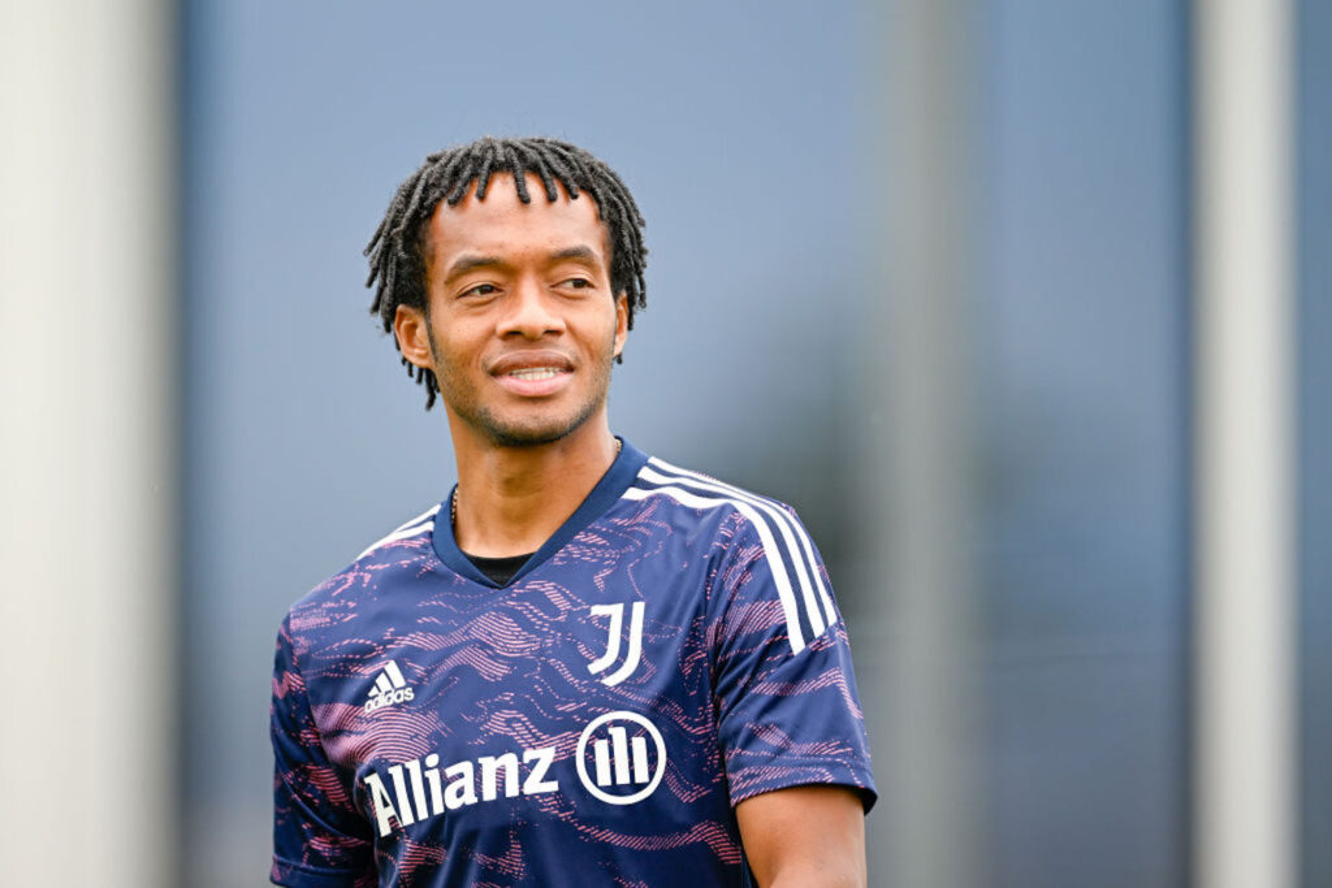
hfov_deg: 5.2
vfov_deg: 3.4
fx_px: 14801
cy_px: 444
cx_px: 666
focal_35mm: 400
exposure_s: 1/1250
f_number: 2.8
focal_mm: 400
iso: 320
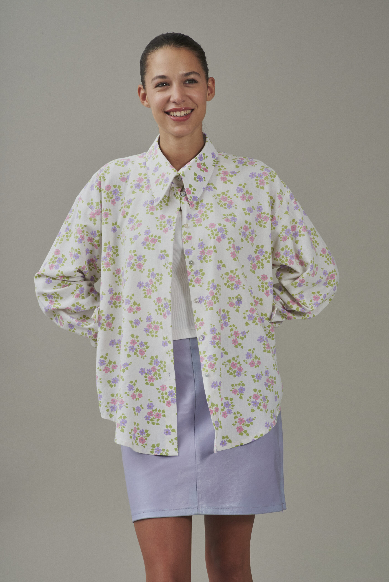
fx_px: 1700
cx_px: 194
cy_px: 291
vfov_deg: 19.4
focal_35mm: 105
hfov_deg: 13.1
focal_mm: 105
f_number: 11
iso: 200
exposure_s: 1/160
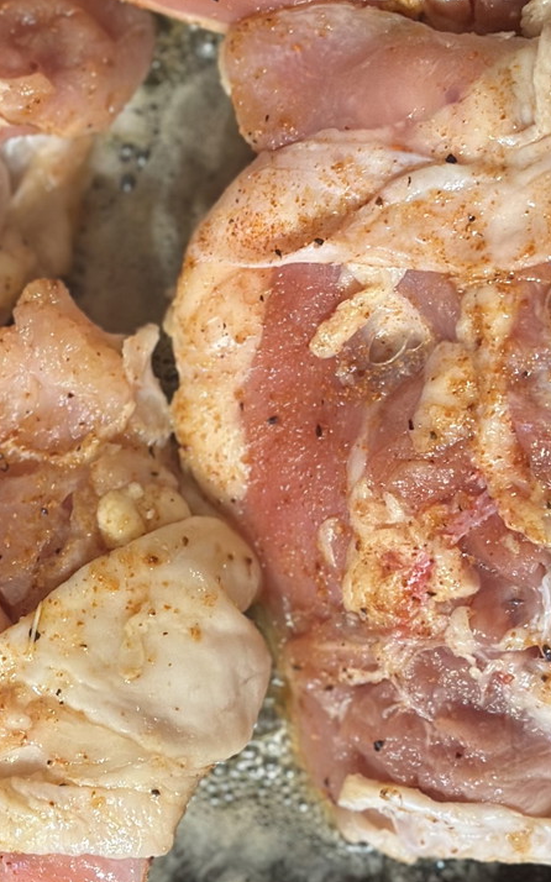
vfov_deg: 18.3
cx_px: 99
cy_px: 332
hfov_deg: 11.4
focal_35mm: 114
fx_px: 2740
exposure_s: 1/60
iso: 320
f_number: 1.78
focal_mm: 6.86
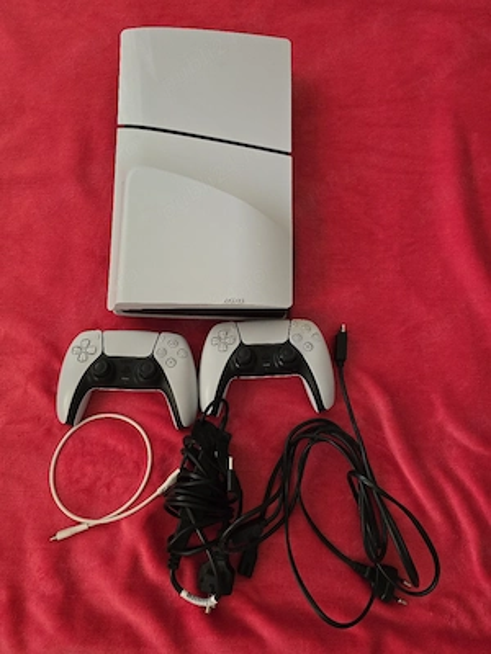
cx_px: 246
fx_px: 435
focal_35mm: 23
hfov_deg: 58.9
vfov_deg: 73.9
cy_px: 327
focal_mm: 6.3
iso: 800
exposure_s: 1/101
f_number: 1.7
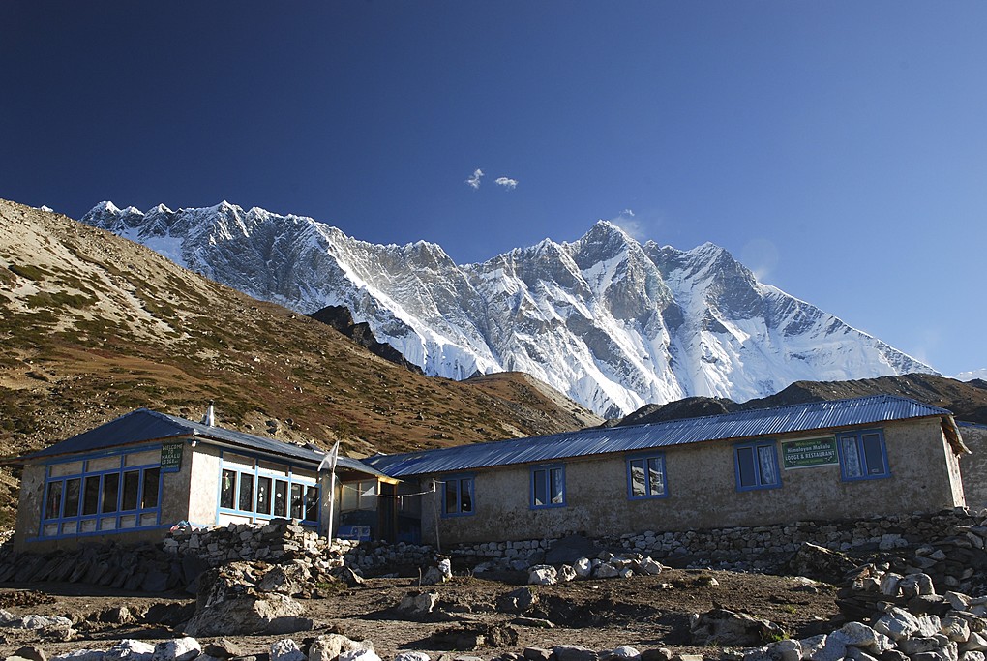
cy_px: 330
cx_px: 494
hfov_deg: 55.0
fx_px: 947
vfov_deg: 38.5
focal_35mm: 34
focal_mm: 23
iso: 200
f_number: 11
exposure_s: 1/40
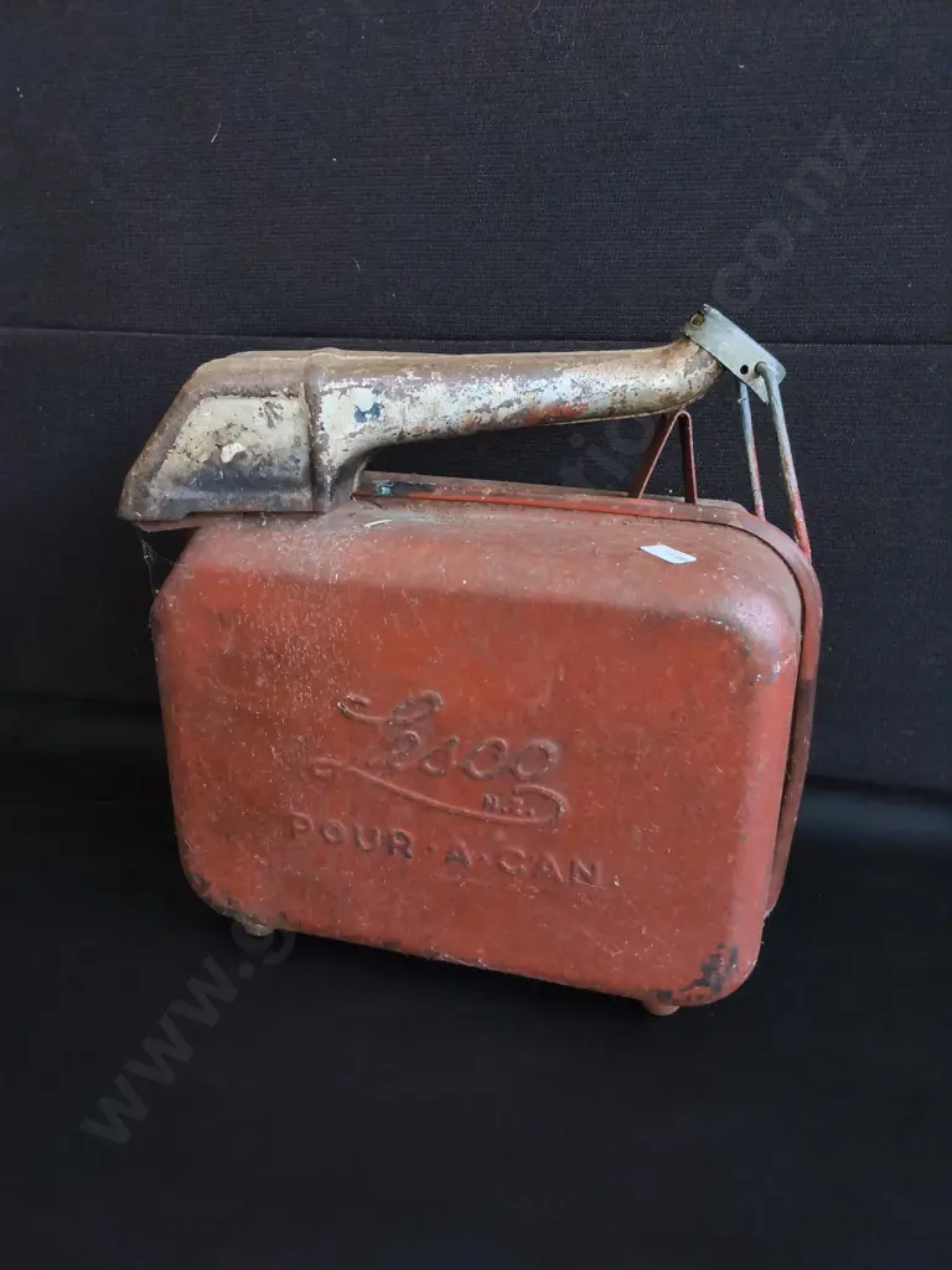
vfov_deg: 65.3
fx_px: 990
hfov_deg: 51.4
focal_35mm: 27
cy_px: 635
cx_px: 476
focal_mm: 2.87
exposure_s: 1/100
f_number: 2
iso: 320
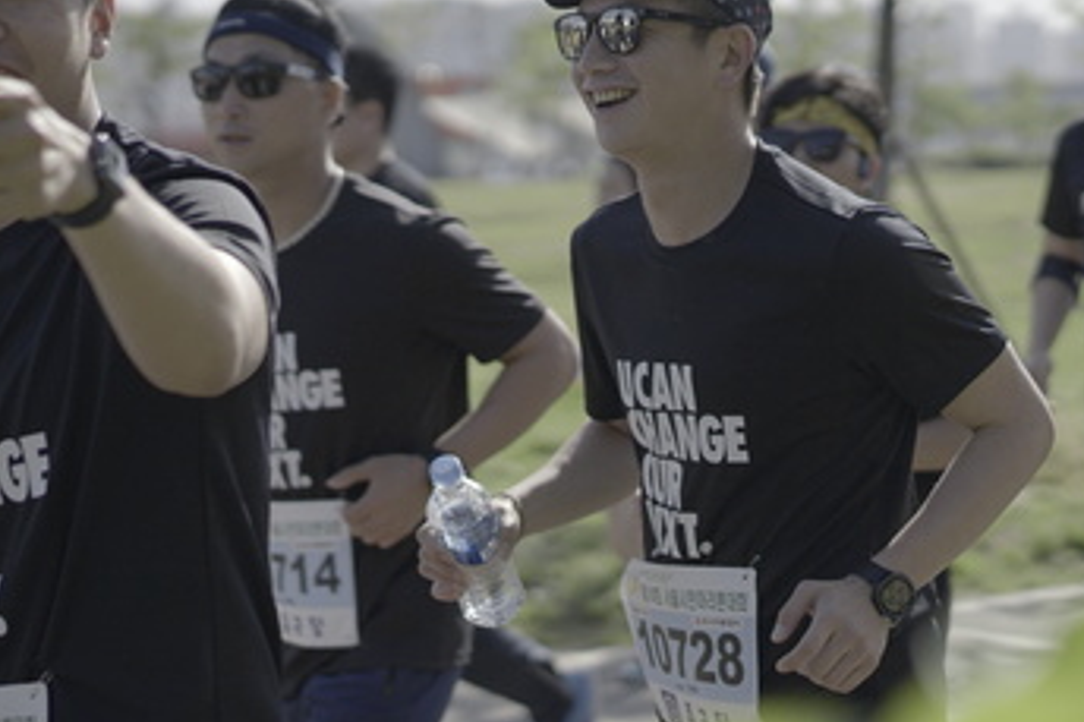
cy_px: 301
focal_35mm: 112
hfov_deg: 18.3
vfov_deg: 12.2
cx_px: 596
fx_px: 3371
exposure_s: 1/8000
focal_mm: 55
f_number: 2
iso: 800
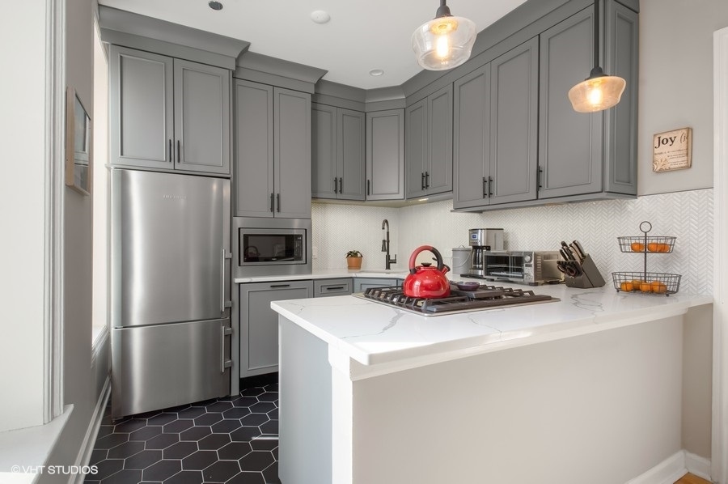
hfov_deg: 93.8
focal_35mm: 17
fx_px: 341
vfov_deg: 70.7
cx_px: 364
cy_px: 242
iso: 100
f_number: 11
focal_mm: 11.25
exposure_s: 1/2.5
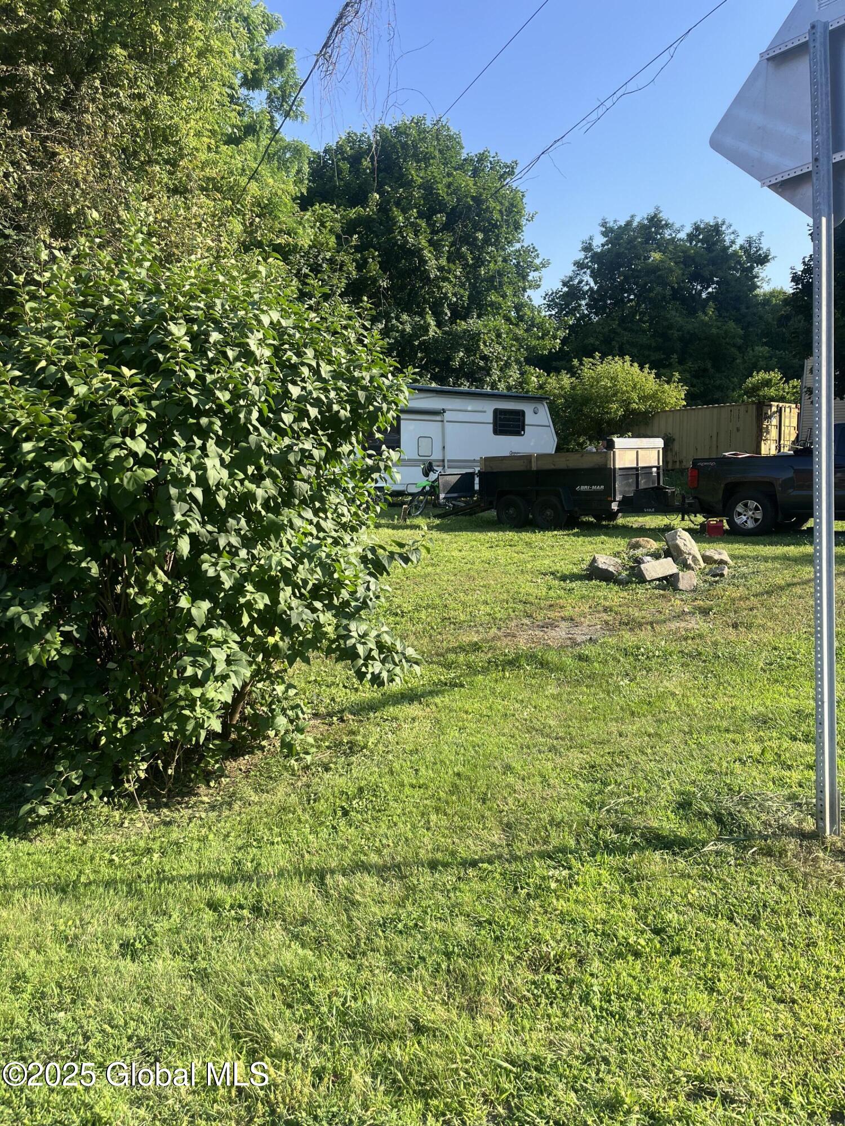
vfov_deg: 67.3
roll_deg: -1.1
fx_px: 846
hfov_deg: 53.1
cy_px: 563
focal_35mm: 26
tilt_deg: -5.9
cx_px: 422
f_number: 1.6
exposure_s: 1/1066
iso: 50
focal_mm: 5.1
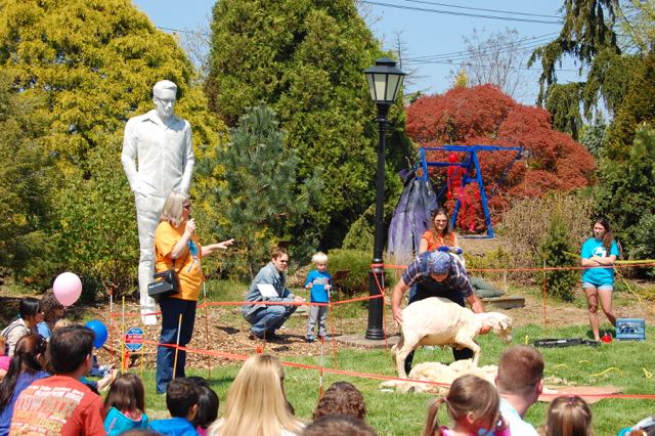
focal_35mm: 69
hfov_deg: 29.3
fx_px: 1255
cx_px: 328
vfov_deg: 19.7
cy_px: 218
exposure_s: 1/250
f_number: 8
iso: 200
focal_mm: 46
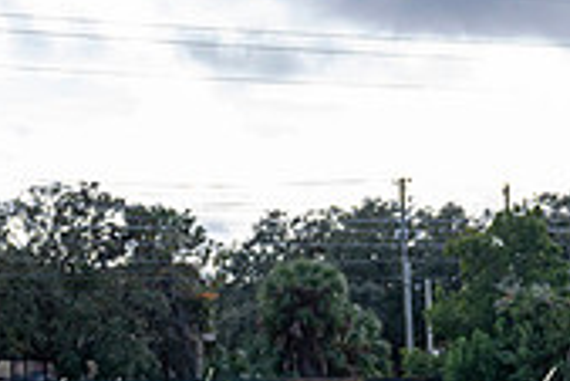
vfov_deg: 9.5
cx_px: 715
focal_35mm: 141
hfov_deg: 14.0
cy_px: 575
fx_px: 2234
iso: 125
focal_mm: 41
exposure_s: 1/1250
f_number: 2.8
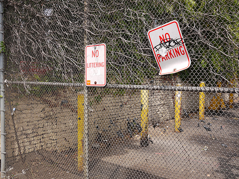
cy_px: 90
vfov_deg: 36.0
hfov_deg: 46.8
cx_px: 120
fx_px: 276
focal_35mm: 40
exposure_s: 1/125
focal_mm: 20
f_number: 7.1
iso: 100
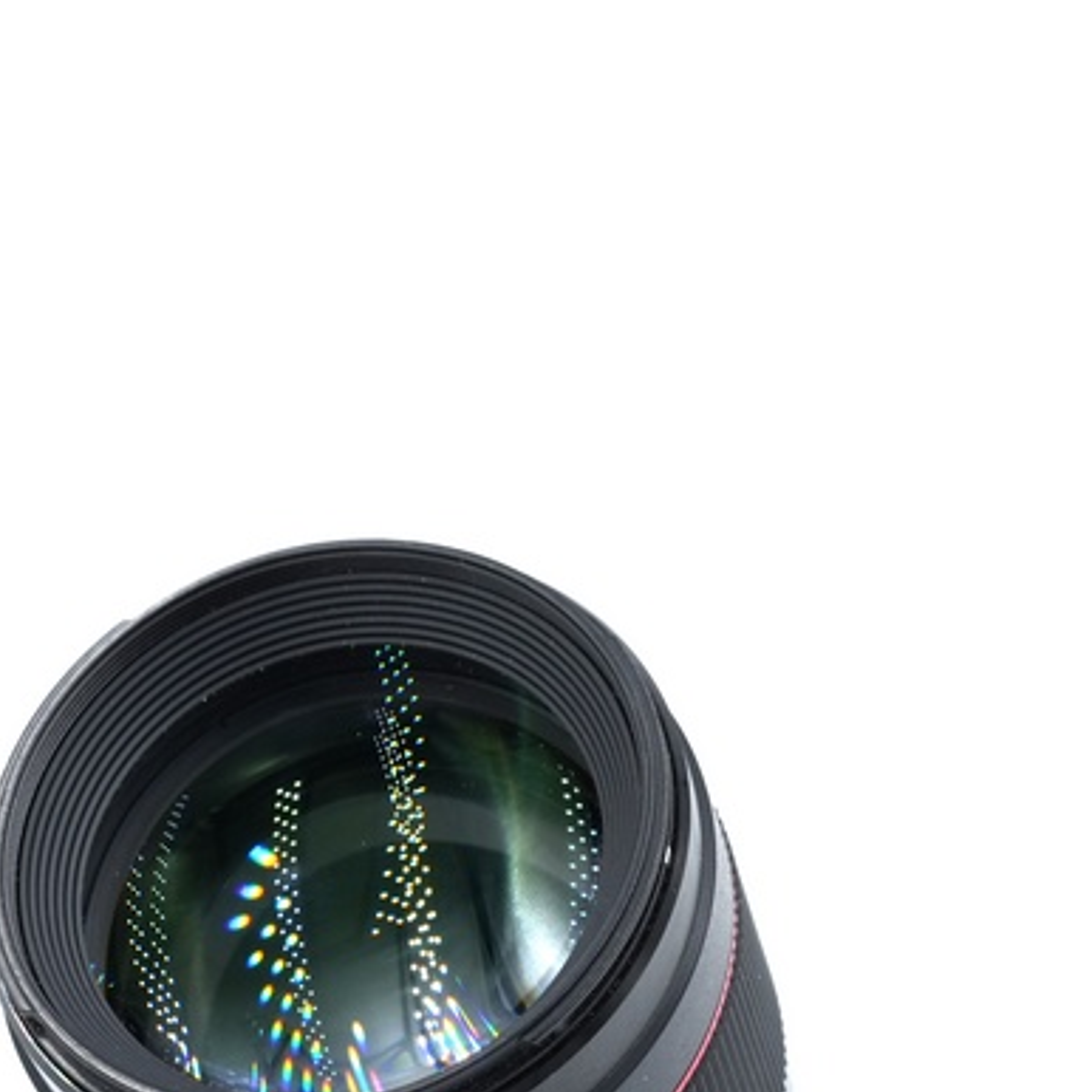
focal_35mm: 121
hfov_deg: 14.4
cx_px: 438
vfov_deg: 14.4
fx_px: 4319
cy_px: 728
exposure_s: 1/125
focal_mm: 55
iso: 800
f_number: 14
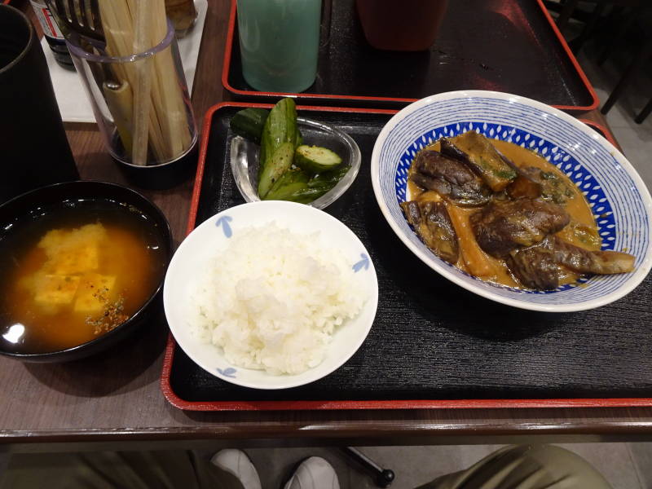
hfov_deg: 71.6
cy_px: 244
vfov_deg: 56.8
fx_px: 452
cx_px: 326
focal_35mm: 24
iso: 250
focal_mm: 4.1
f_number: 3.5
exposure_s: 1/30
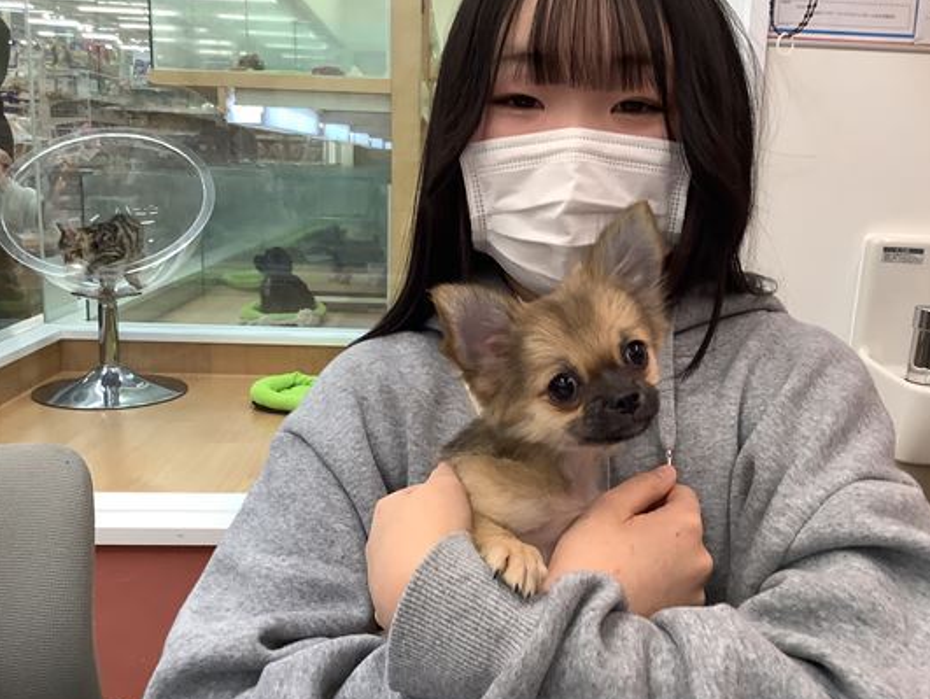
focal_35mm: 35
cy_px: 361
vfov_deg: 40.7
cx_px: 515
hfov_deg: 52.5
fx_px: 941
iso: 80
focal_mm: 3.3
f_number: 2.4
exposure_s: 1/50
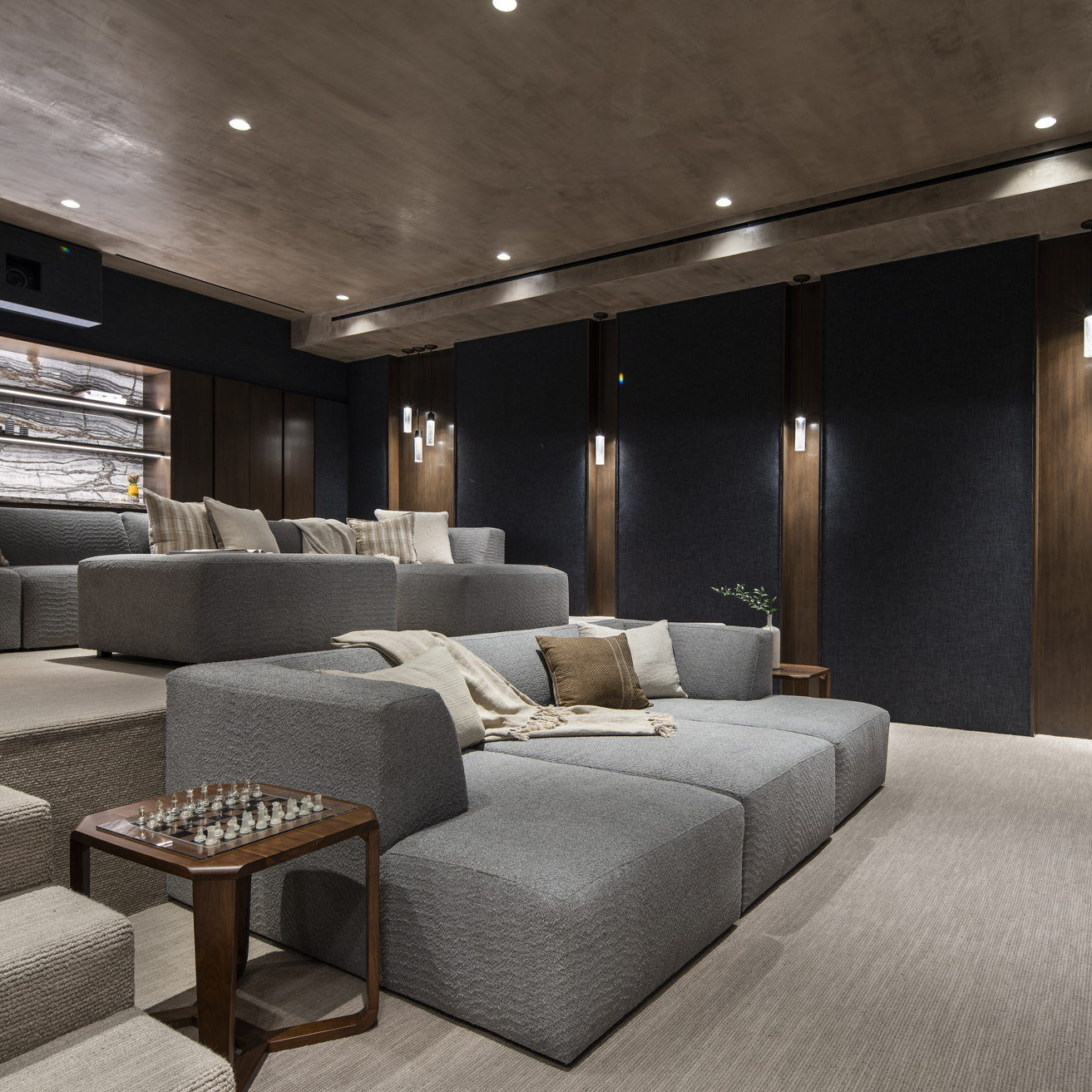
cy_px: 548
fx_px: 785
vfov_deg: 69.6
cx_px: 634
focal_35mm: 22
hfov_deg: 69.2
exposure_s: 1/2
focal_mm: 17
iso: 125
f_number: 8
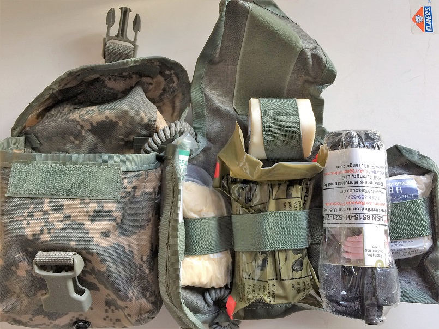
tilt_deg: -86.2
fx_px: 368
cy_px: 164
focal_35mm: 29
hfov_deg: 61.7
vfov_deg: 48.2
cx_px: 220
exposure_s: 1/30
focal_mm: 4.15
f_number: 2.2
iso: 50
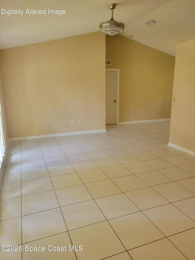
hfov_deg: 53.1
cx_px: 98
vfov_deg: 67.3
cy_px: 130
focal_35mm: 26
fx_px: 195
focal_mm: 5.4
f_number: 1.8
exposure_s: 1/120
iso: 250
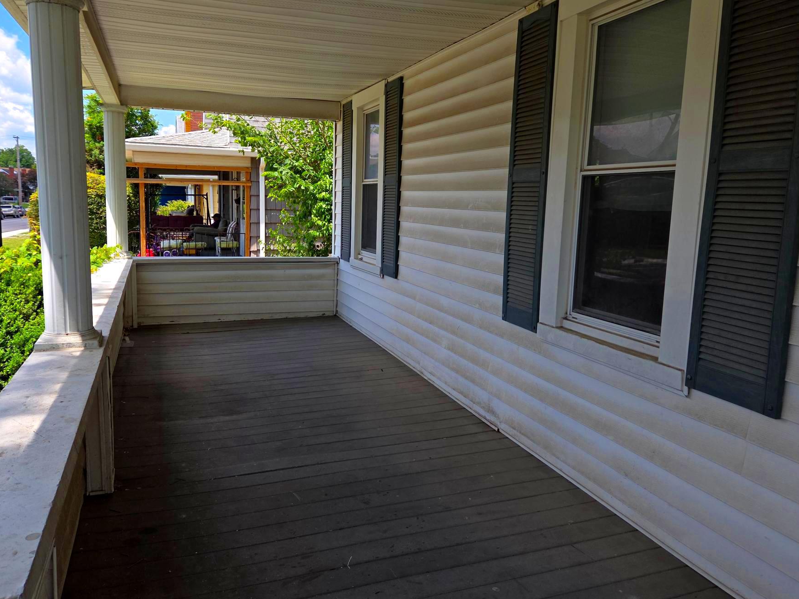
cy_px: 286
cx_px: 386
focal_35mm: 27
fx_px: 623
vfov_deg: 51.3
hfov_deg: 65.3
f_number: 1.8
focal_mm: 5.4
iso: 25
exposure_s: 1/816
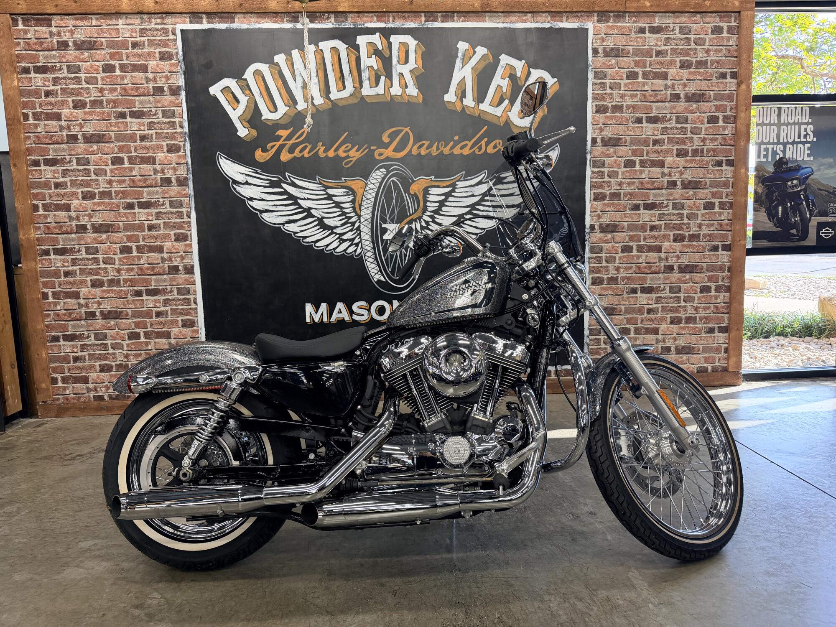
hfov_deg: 71.6
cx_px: 418
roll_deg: +1.5
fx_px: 580
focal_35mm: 24
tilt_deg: -7.3
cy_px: 314
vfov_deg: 56.8
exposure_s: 1/120
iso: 250
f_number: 1.78
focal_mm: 6.76
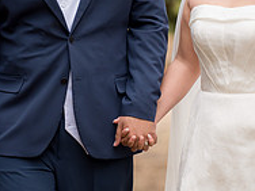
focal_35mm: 392
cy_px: 127
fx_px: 2888
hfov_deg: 5.1
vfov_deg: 3.8
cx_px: 133
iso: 640
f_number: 2.8
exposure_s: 1/400
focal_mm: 170
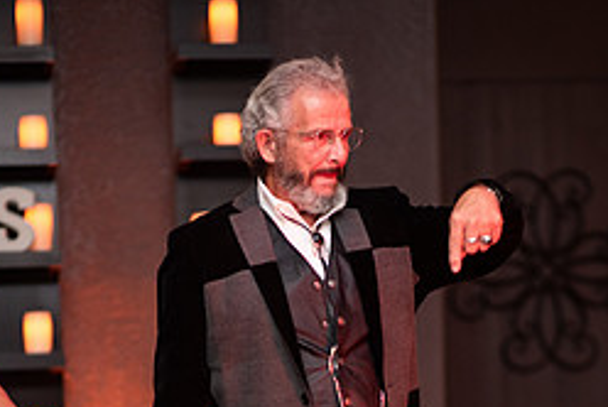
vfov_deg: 8.8
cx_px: 351
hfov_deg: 13.3
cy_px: 522
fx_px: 2604
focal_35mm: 154
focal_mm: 85
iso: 1000
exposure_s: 1/200
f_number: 1.8
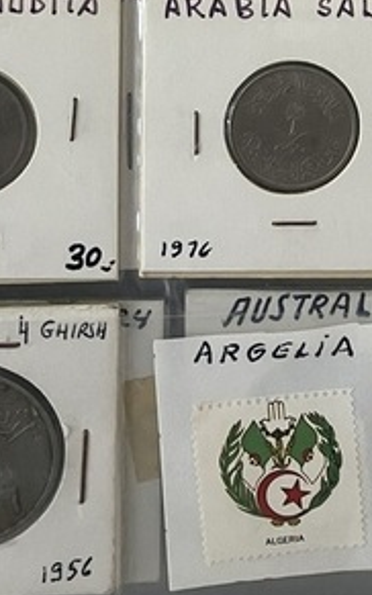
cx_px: 151
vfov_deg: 20.8
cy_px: -241
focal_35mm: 88
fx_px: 1427
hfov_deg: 14.8
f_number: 1.8
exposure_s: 1/69
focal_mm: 3.99
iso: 80
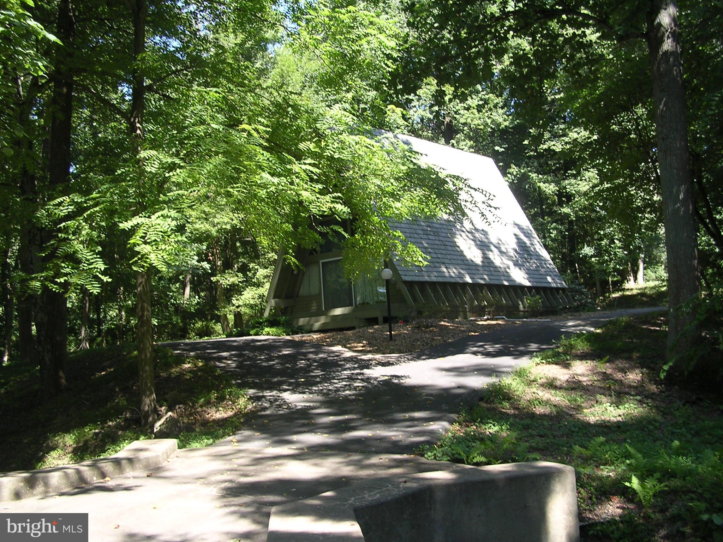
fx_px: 794
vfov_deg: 37.7
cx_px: 362
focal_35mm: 38
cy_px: 271
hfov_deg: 49.0
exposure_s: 1/130
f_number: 2.8
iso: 100
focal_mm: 5.8
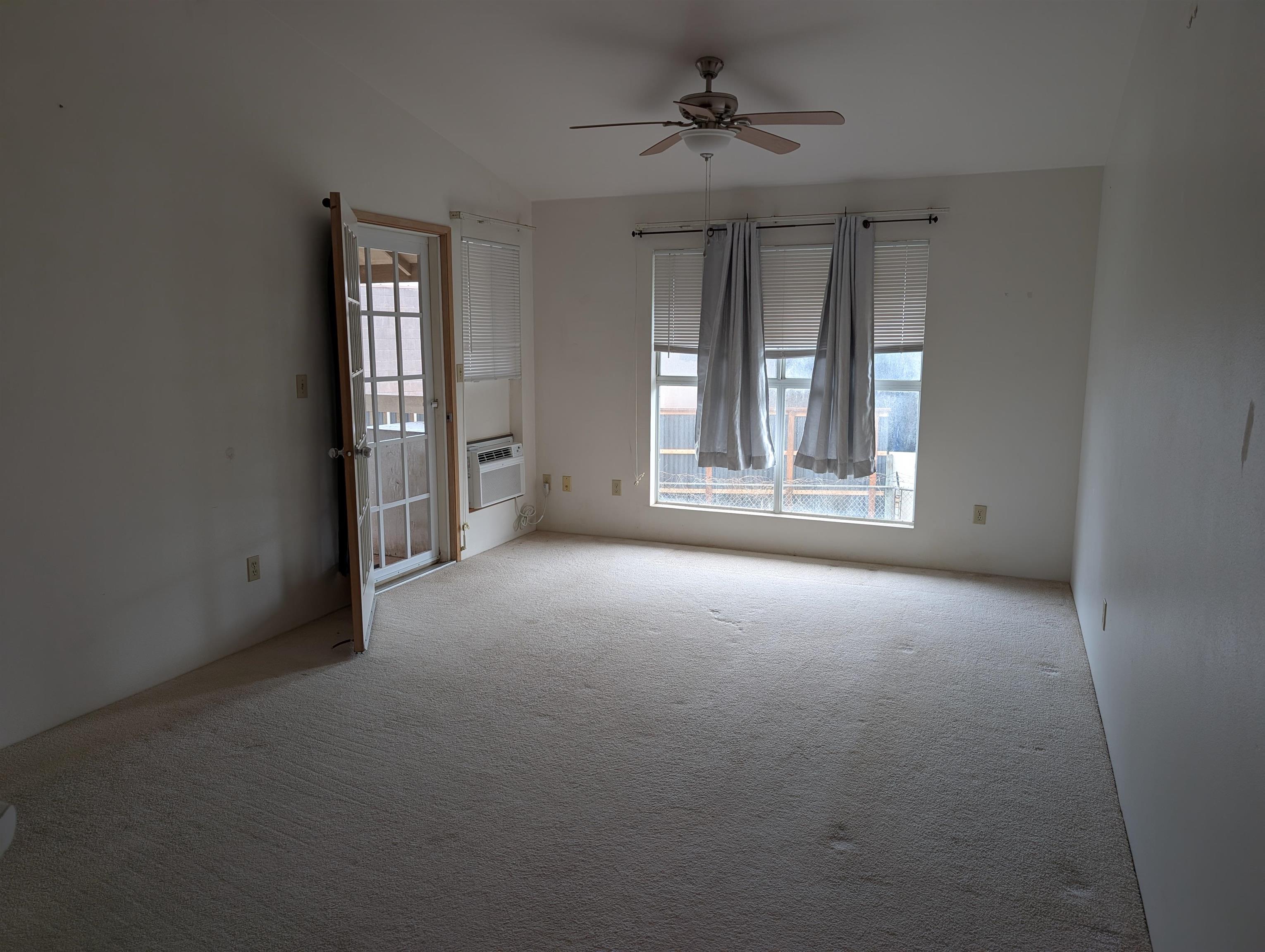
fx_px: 878
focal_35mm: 24
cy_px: 476
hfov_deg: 71.5
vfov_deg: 56.9
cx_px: 632
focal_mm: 6.9
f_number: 1.68
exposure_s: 1/38.6
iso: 30
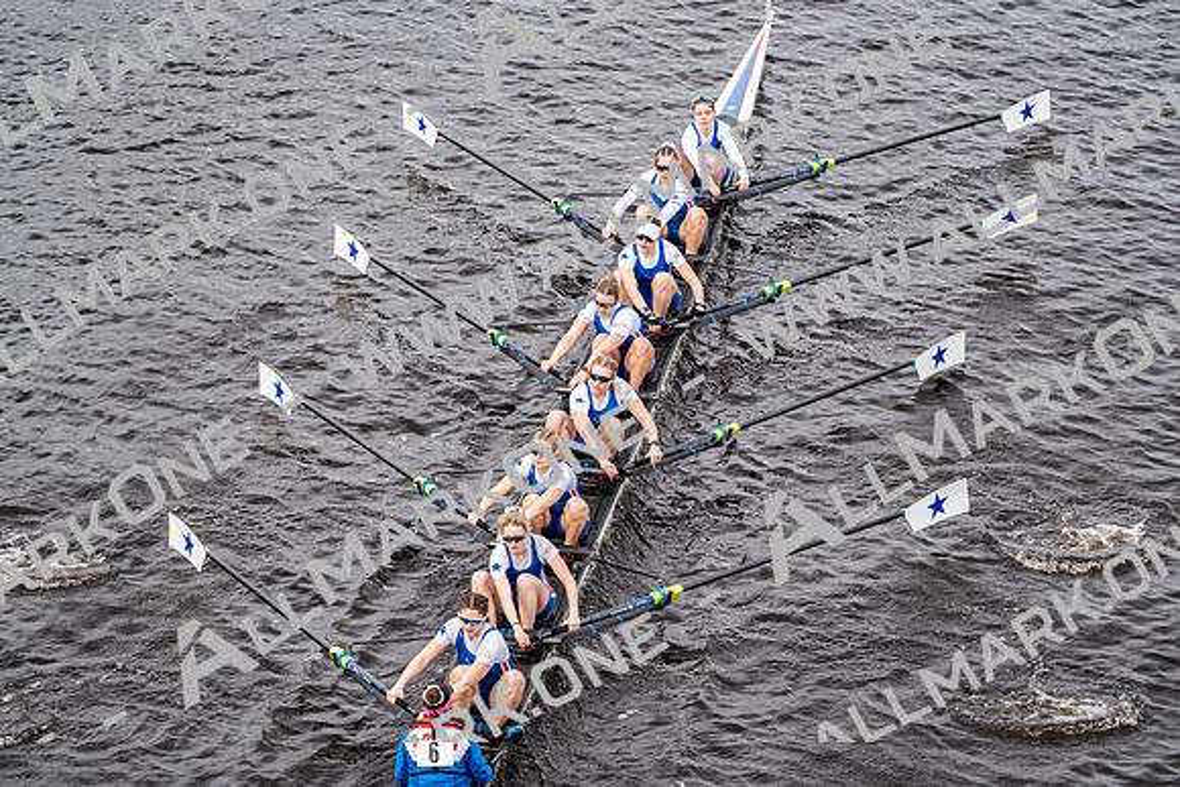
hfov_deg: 13.1
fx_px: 5147
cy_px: 394
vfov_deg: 8.7
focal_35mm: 157
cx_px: 590
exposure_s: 1/2000
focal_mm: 157
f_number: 2.8
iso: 400
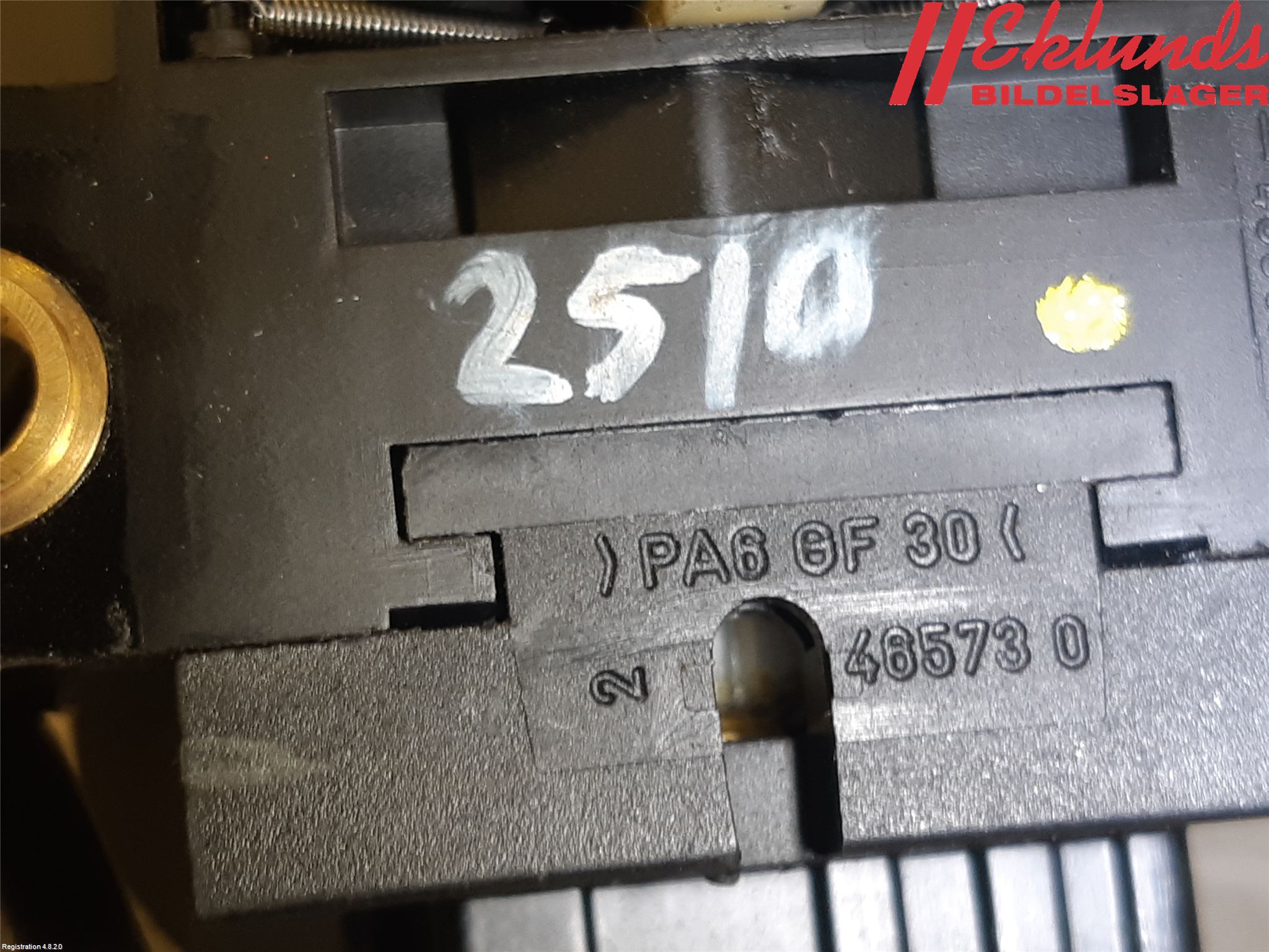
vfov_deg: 53.1
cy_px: 476
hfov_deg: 67.3
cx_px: 634
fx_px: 953
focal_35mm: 26
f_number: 1.7
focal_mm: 3.93
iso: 64
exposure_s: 1/50
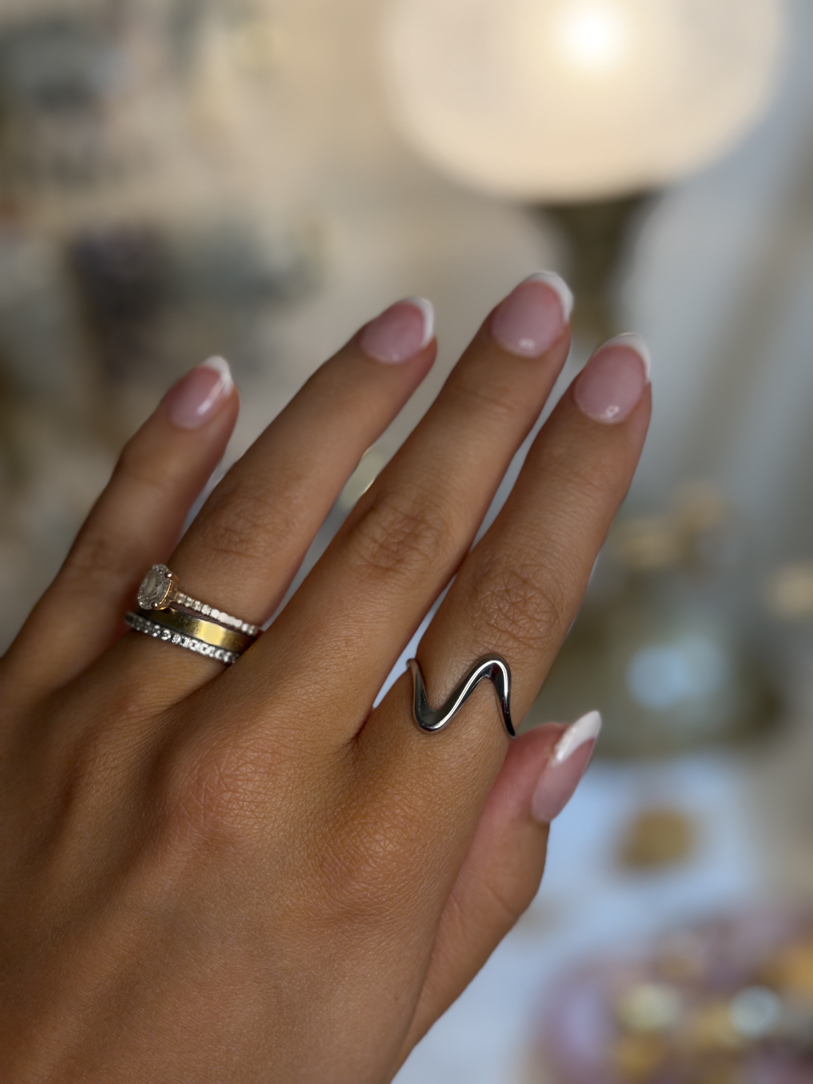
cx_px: 406
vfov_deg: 39.7
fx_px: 1503
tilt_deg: -23.6
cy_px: 542
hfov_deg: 30.3
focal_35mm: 48
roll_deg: +5.9
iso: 160
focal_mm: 6.76
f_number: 1.78
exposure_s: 1/229
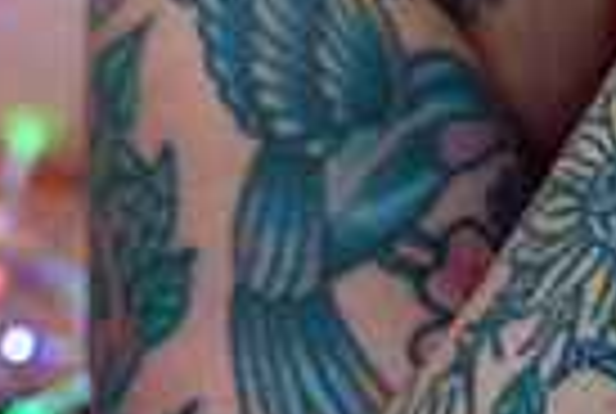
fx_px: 2538
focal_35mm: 148
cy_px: -322
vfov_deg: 8.9
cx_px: 746
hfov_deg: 13.4
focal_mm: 35
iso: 100
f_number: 3.5
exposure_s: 1/160
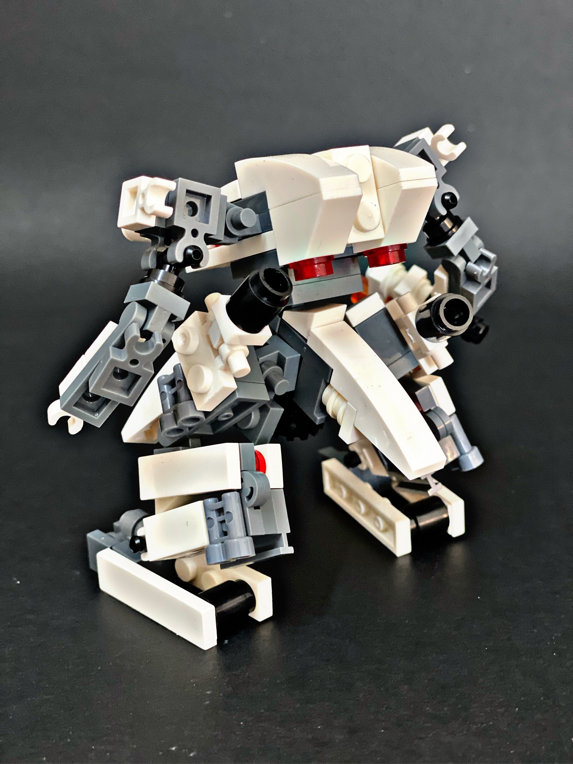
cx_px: 286
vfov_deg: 36.8
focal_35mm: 52
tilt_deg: -18.3
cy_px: 382
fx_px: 1147
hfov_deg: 28.0
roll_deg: +0.4
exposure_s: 1/40
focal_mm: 6
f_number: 2
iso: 250
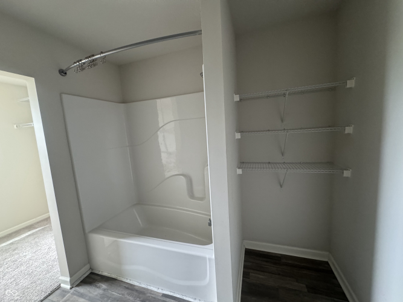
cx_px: 202
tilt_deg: -6.6
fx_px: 163
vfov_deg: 85.7
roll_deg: +3.6
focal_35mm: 14
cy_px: 151
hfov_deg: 102.1
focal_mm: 2.22
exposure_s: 1/70
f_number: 2.2
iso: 320
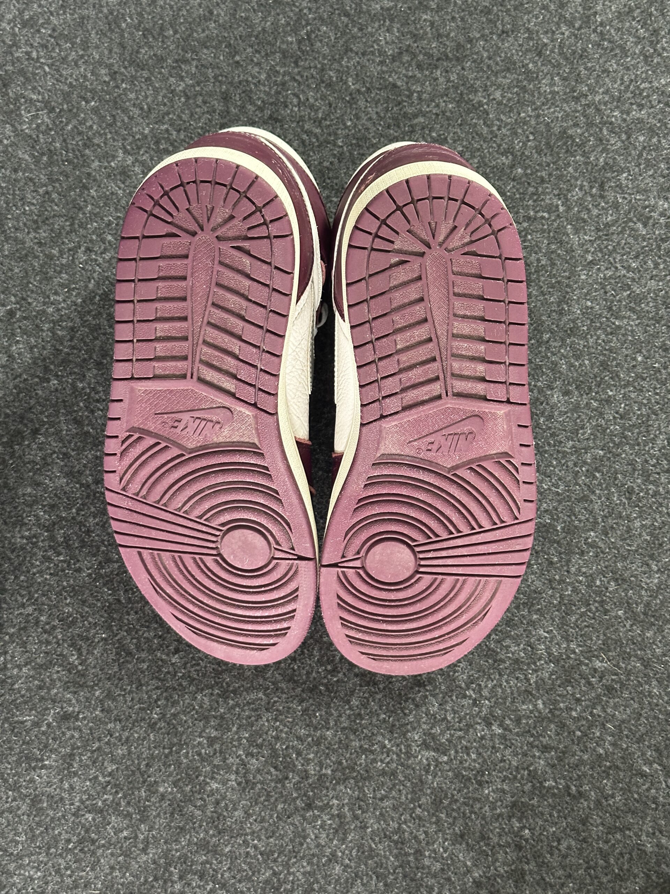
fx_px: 1239
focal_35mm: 48
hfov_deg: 30.3
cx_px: 335
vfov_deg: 39.7
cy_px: 447
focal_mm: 6.86
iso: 500
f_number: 1.78
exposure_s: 1/33
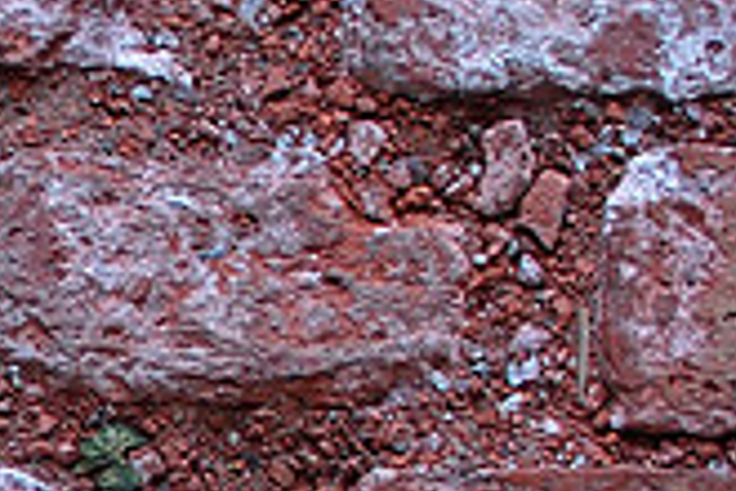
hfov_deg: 10.7
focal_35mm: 185
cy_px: 777
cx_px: -410
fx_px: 3777
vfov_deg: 7.3
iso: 200
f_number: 2.8
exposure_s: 1/30
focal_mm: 35
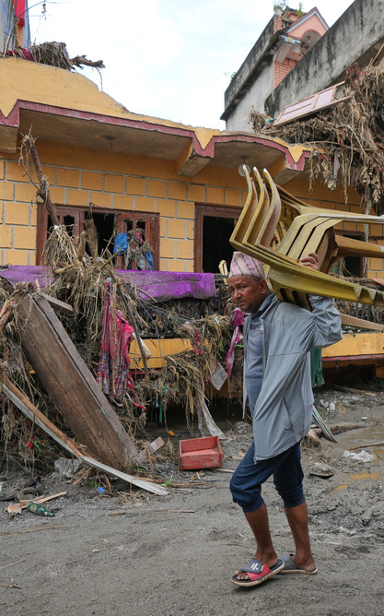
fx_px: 419
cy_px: 305
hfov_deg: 45.5
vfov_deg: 72.6
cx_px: 332
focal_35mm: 25
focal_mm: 16
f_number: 4
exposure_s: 1/1250
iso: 320
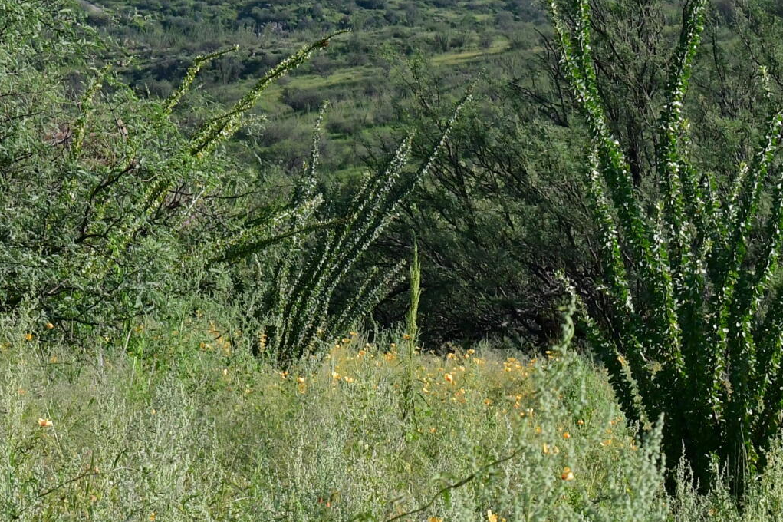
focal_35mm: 241
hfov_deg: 8.5
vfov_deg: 5.7
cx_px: 81
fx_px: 5240
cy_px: -144
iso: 800
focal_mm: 55
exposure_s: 1/800
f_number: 13
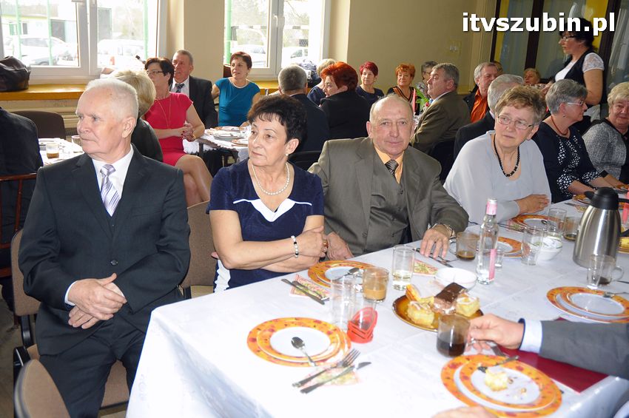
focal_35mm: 33
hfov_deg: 57.3
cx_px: 314
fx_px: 576
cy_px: 209
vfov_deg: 39.9
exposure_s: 1/60
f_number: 3.5
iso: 500
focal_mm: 22
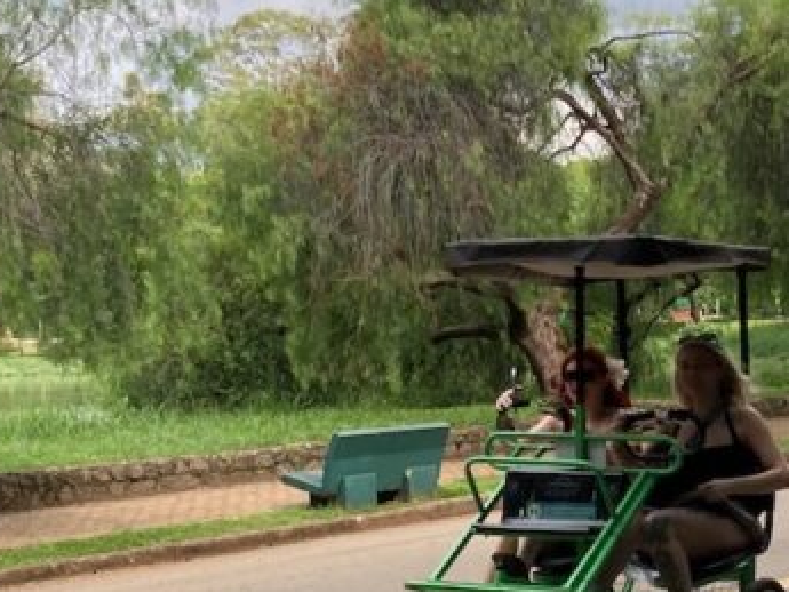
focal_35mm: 83
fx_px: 1892
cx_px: 624
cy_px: 473
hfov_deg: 23.2
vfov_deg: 17.6
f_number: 1.8
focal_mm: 3.99
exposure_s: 1/527
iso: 20
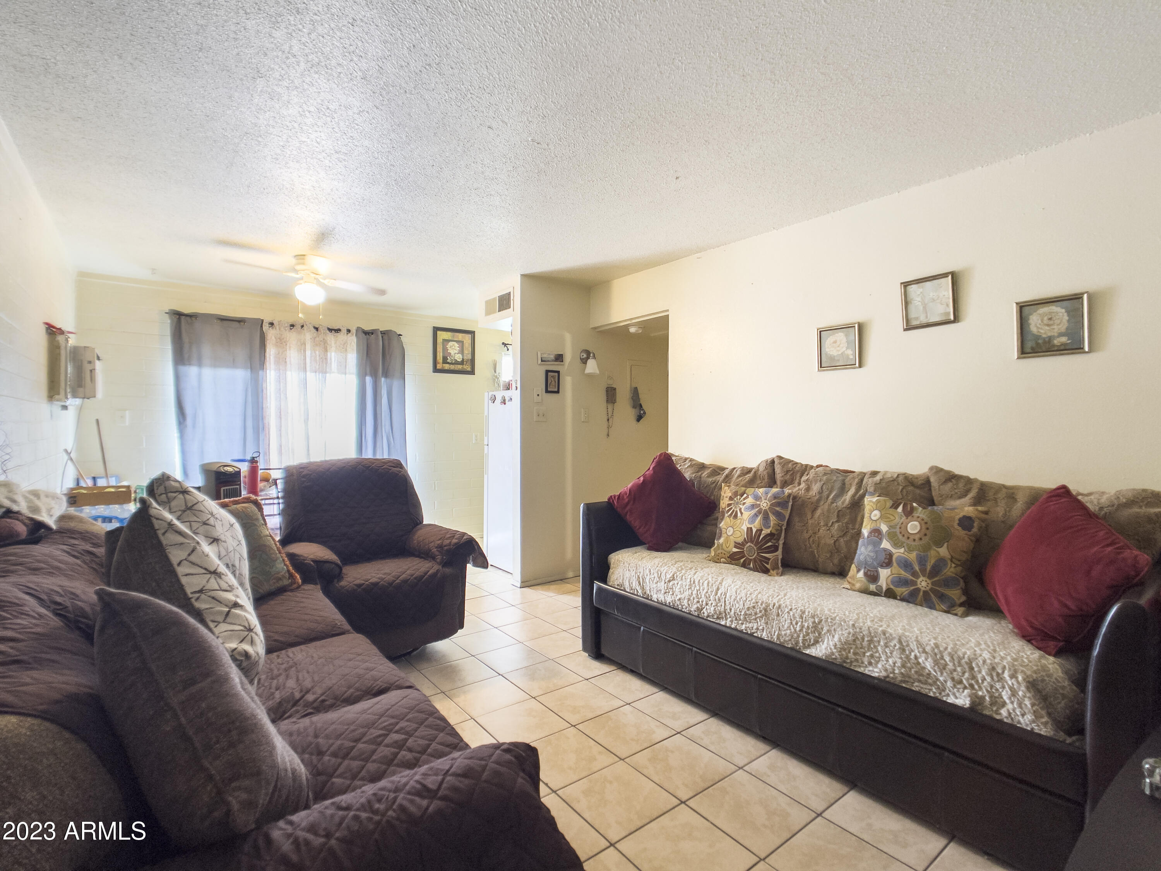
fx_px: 872
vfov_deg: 53.1
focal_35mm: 26
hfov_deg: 67.3
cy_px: 436
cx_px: 580
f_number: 1.6
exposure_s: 1/60
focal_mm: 5.1
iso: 400
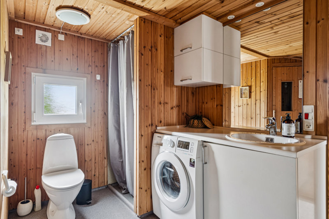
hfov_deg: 86.9
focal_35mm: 19
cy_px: 110
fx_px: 174
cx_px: 164
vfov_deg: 64.5
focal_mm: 19
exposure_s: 1
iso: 400
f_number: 4
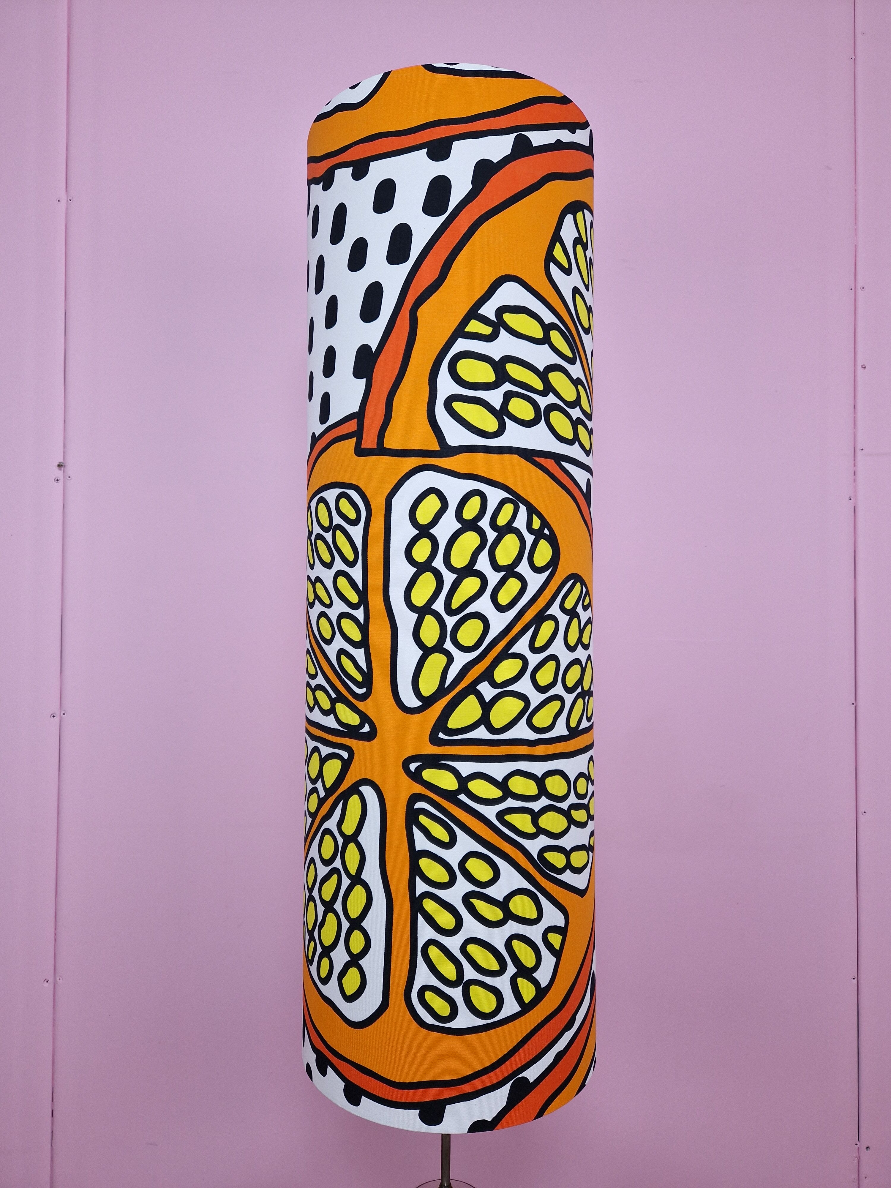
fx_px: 789
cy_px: 594
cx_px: 446
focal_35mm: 23
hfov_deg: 58.9
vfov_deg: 73.9
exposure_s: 1/322
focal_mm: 5.4
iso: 50
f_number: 1.8
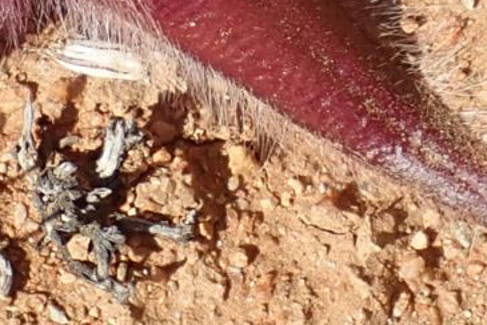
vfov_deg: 4.9
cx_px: 119
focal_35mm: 279
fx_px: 3777
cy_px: -104
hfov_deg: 7.4
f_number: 4.5
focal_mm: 8.99
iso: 100
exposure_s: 1/500
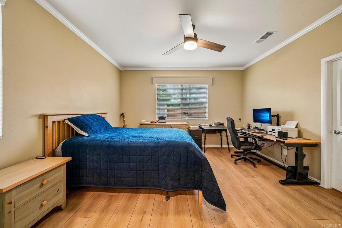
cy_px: 114
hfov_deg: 112.6
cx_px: 171
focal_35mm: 12
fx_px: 114
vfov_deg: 90.0
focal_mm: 12
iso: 1600
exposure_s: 1/30
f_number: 8
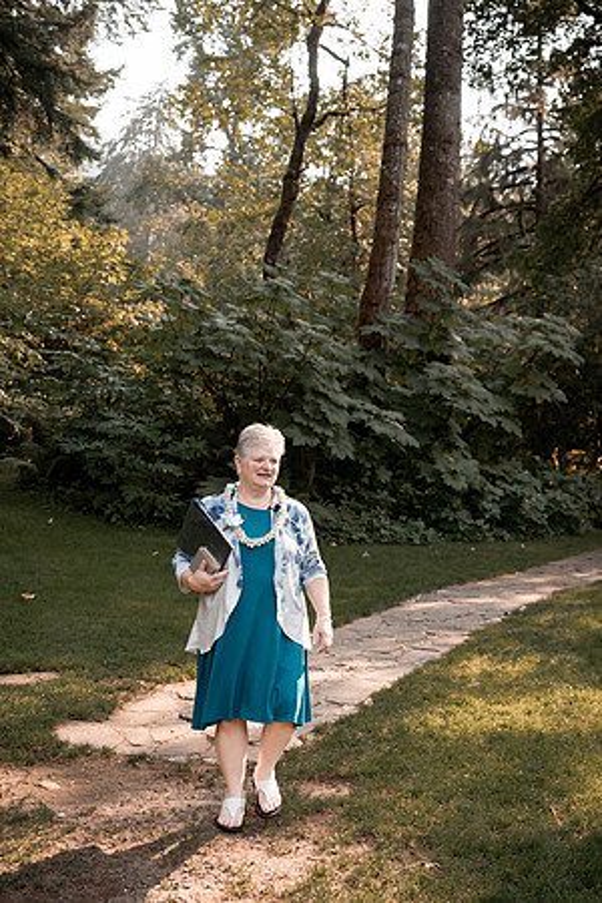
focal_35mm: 37
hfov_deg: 33.1
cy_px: 436
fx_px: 934
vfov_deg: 51.6
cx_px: 585
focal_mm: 24
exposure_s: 1/800
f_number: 2.8
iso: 200
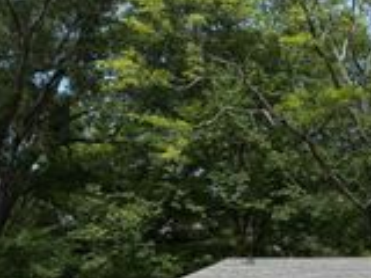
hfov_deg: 21.2
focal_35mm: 81
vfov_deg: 17.7
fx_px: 868
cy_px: 281
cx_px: 519
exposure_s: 1/2364
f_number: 1.6
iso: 50
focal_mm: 5.96
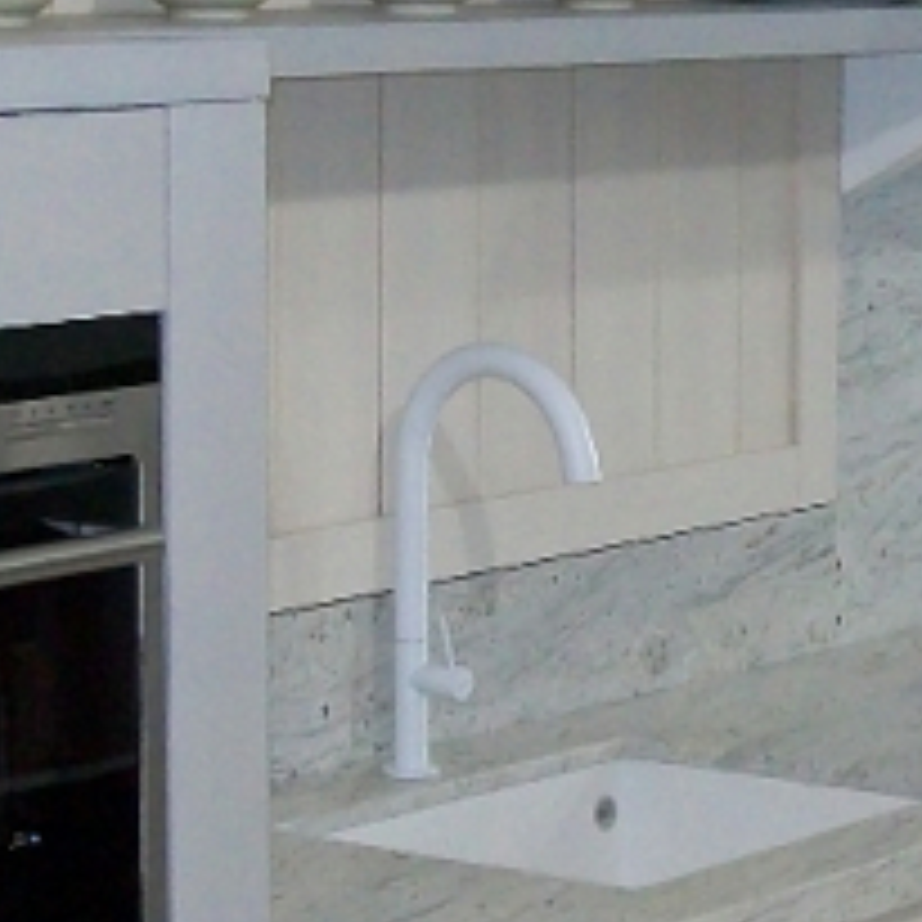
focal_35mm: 140
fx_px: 4219
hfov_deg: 12.5
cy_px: 474
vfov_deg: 12.5
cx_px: 580
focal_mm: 6
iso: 160
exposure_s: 1/80
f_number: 2.7
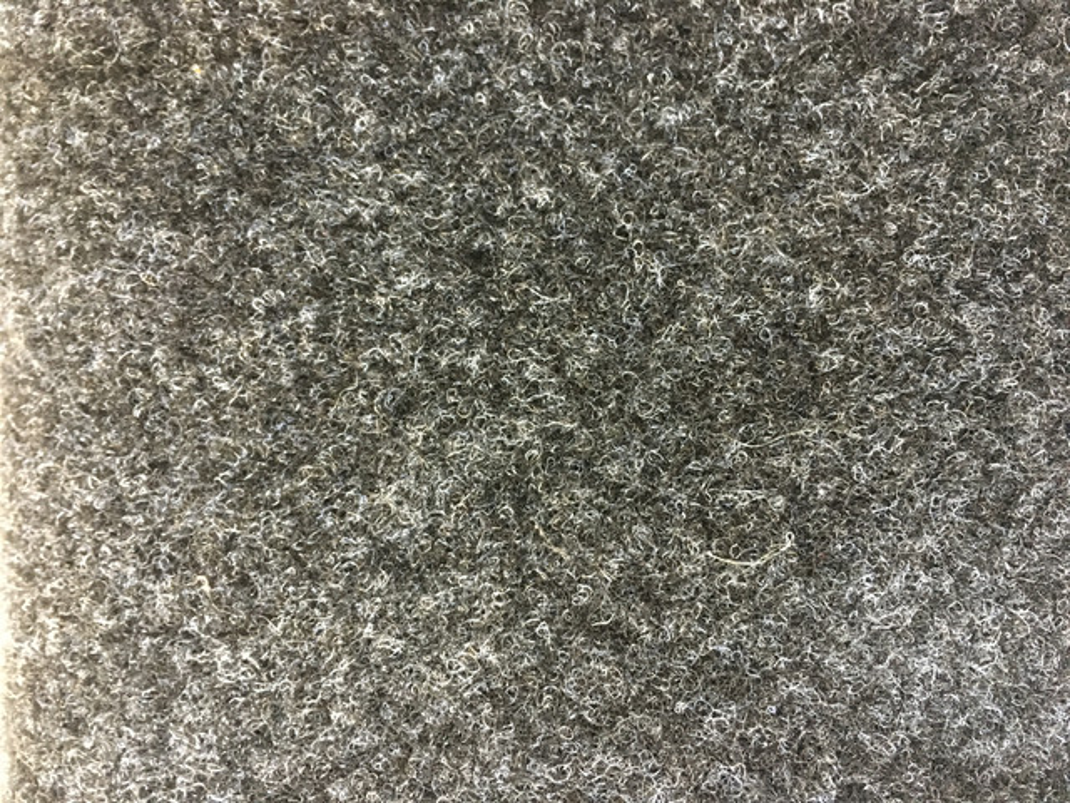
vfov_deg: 48.2
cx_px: 535
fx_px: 896
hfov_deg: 61.7
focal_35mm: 29
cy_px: 402
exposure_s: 1/15
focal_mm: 4.15
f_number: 2.2
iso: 250
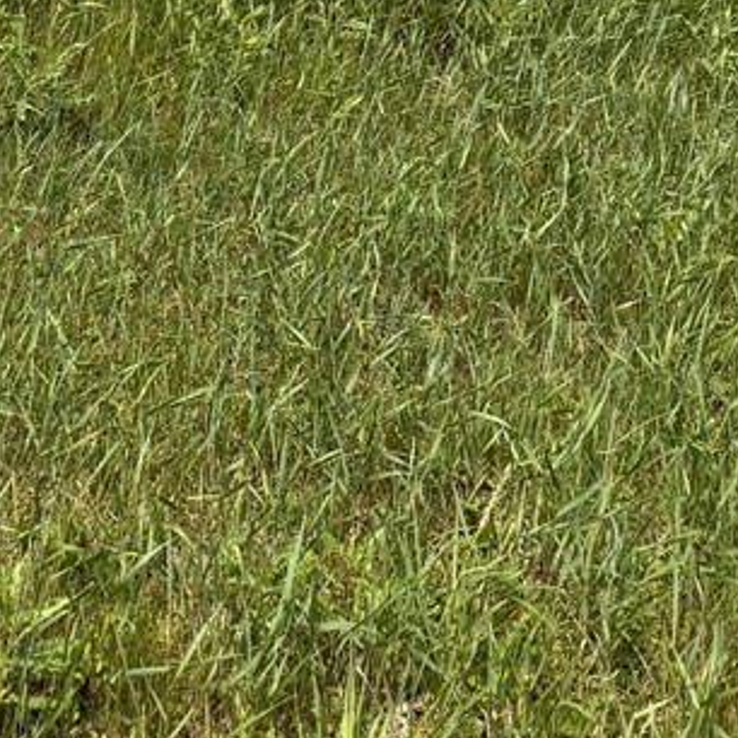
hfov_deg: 24.1
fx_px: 1713
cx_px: 191
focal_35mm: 71
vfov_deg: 19.7
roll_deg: -1.5
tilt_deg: -3.0
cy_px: -485
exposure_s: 1/5814
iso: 80
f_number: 1.78
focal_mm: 6.76
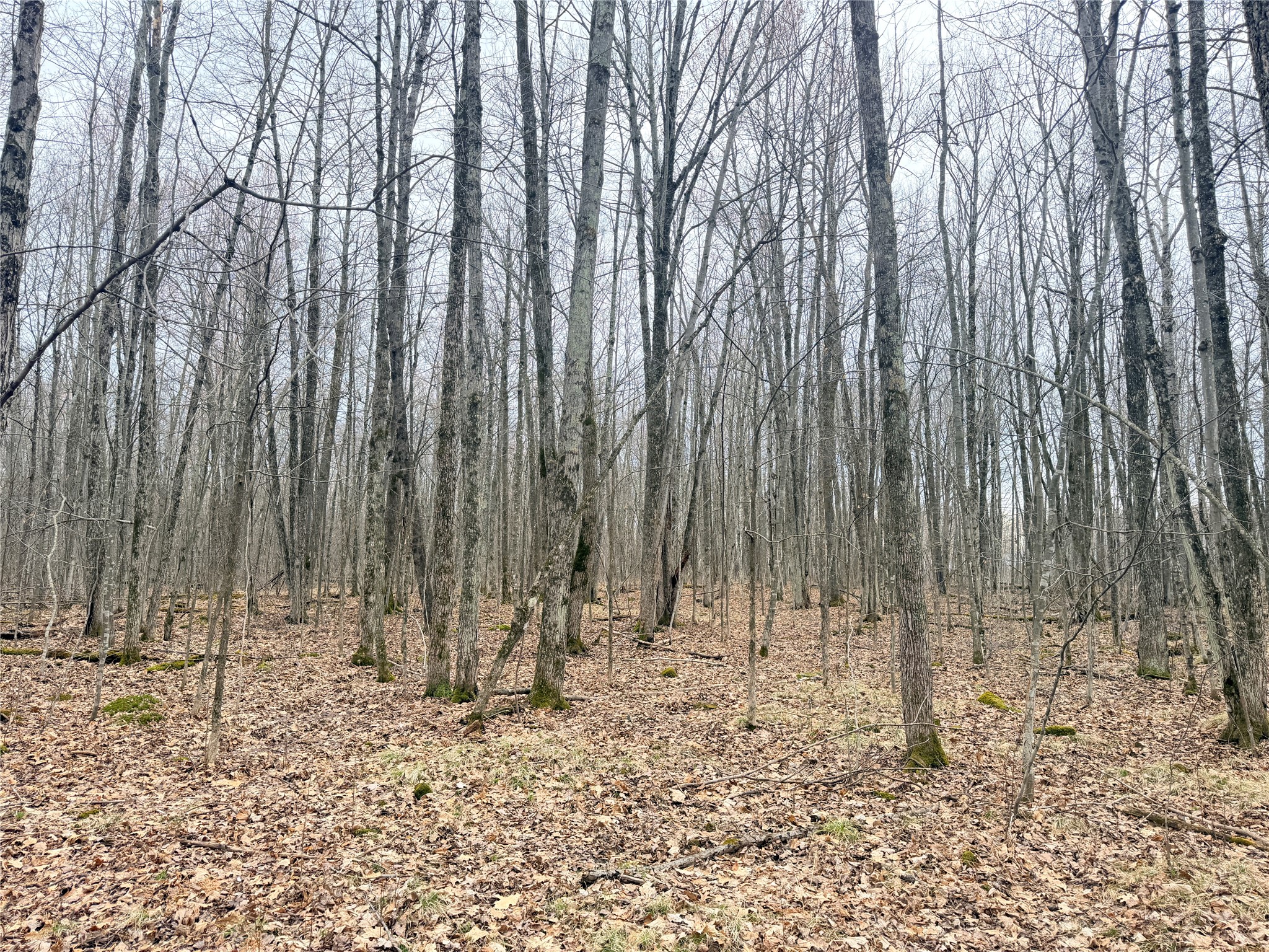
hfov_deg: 71.6
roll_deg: -0.1
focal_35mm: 24
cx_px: 634
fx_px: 880
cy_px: 476
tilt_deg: +6.8
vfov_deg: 56.8
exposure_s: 1/497
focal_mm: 6.76
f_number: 1.78
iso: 100
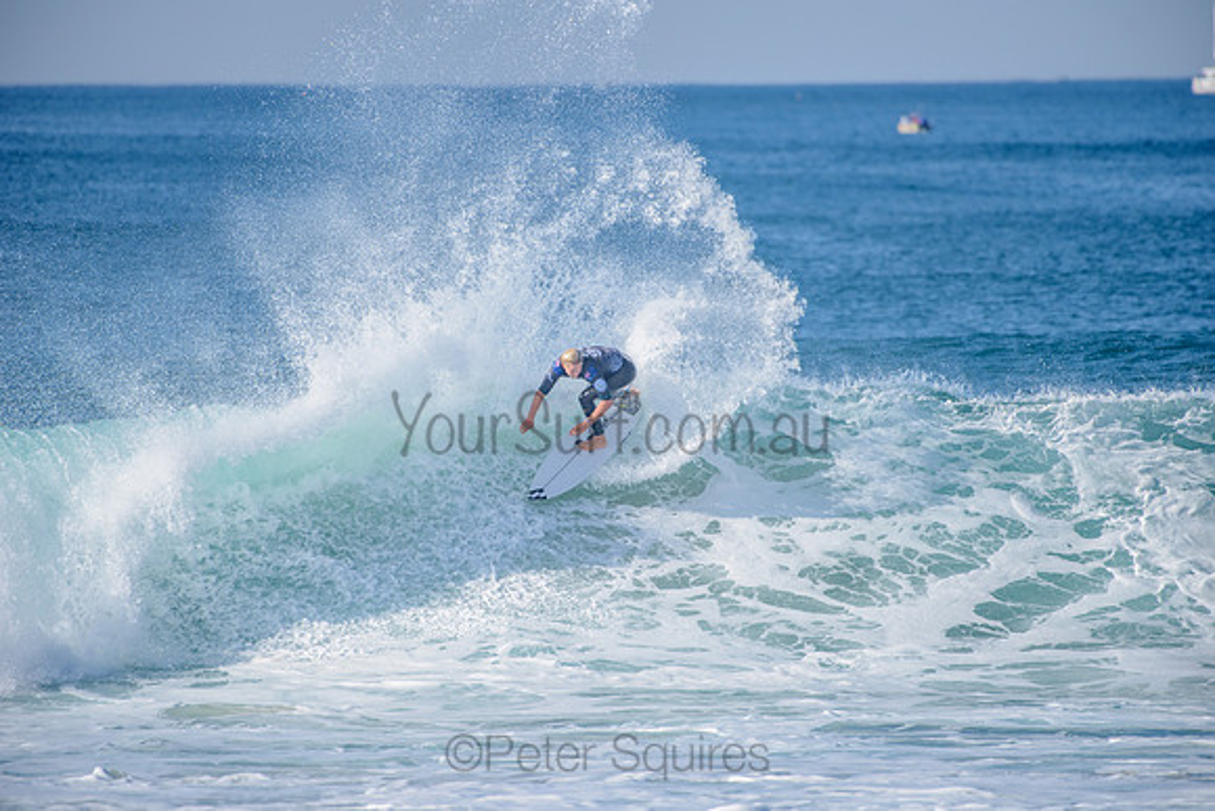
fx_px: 16878
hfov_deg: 4.1
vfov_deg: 2.8
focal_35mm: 500
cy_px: 406
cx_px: 608
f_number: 5.6
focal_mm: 500
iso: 160
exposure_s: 1/1600
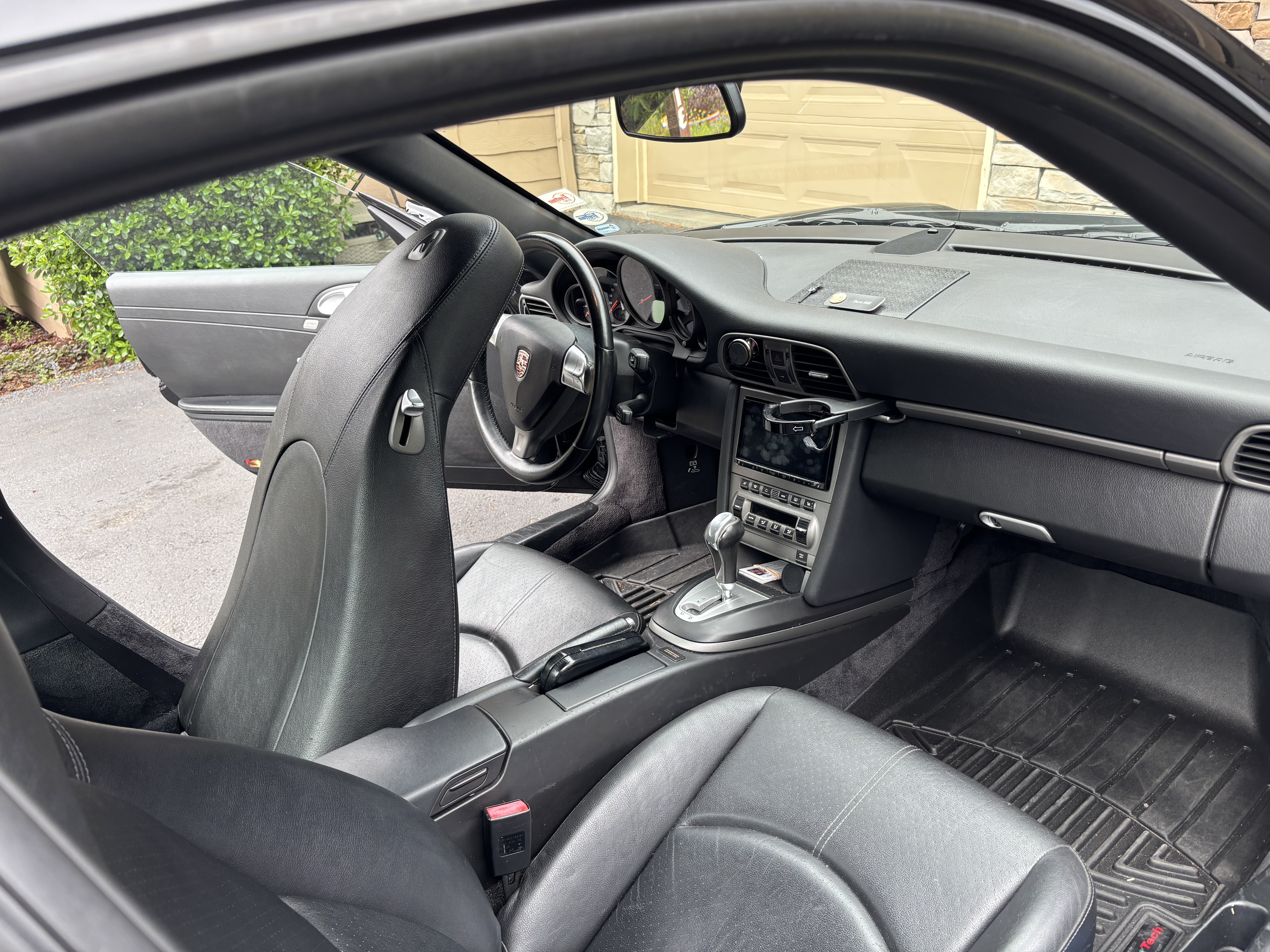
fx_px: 954
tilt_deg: -23.3
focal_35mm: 26
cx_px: 635
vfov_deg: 53.1
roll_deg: +1.5
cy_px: 476
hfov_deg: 67.3
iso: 40
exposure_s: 1/177
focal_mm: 5.96
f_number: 1.6
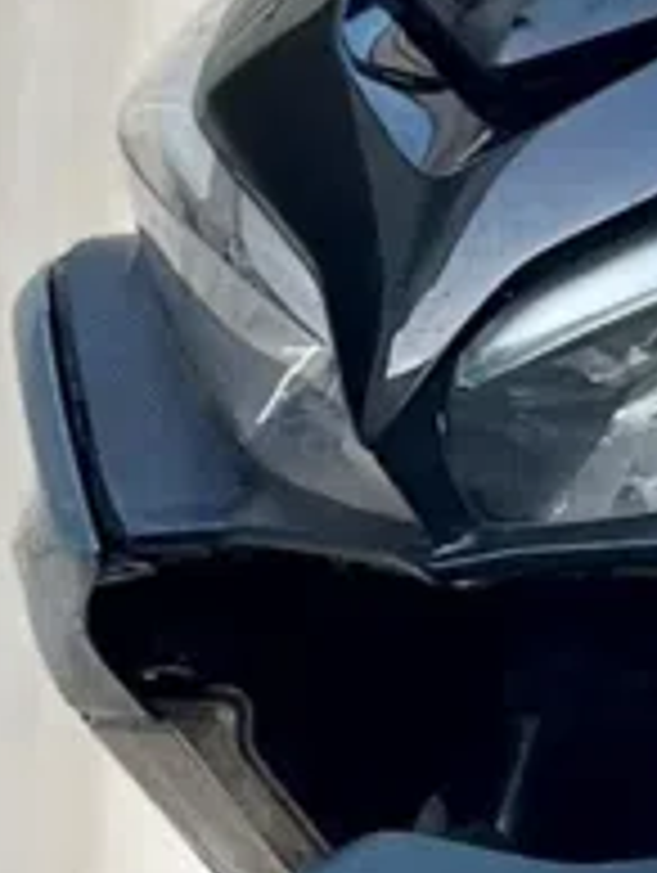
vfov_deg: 5.9
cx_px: 1530
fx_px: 8510
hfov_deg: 4.3
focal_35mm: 337
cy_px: 250
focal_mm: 6.86
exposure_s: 1/161
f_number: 1.78
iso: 80
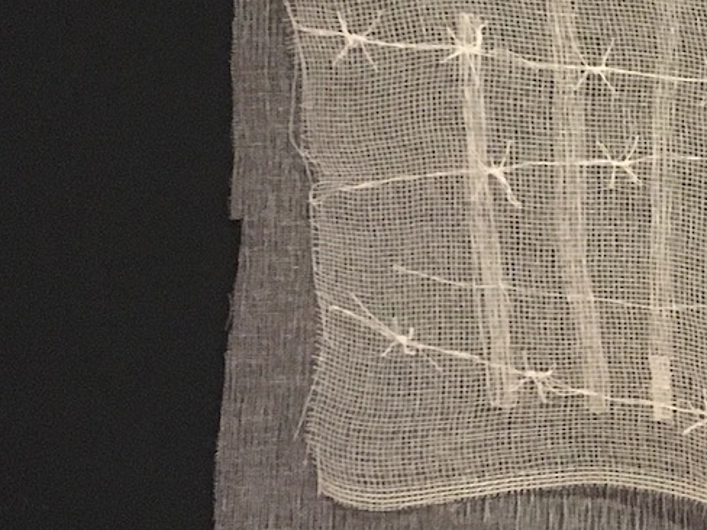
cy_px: 23
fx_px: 2063
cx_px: 970
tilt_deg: +3.4
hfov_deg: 17.9
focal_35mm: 101
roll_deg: +0.0
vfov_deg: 14.5
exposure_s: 1/17
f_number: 2.2
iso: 250
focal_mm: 4.15
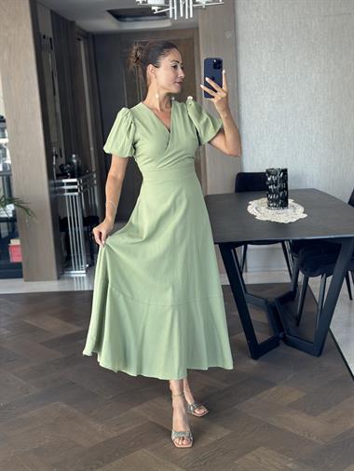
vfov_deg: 39.6
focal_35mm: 48
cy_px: 236
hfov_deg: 30.3
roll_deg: +3.7
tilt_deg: -17.5
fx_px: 654
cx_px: 177
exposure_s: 1/75
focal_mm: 6.86
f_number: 1.78
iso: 125
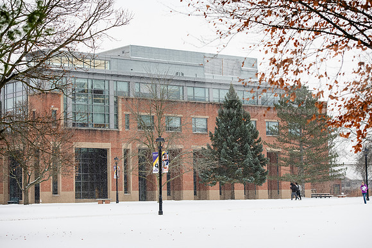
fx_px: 951
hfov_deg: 22.1
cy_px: 124
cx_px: 186
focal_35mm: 92
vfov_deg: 14.9
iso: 500
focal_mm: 92
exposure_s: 1/250
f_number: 4.5
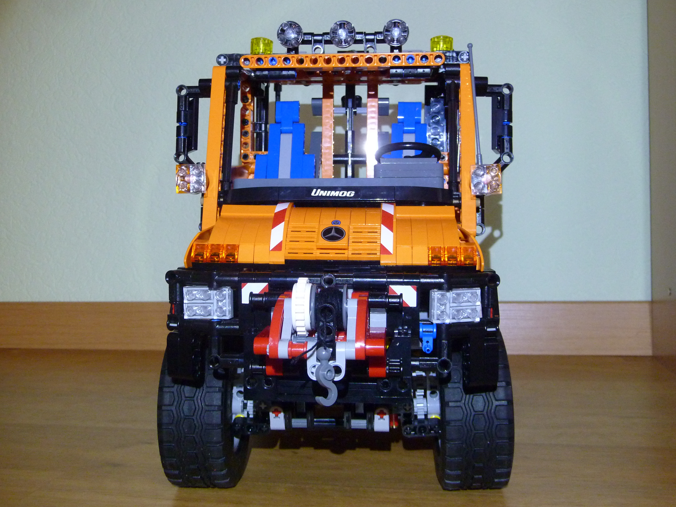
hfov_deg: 50.1
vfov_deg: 38.7
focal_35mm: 37
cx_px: 338
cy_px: 254
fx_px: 723
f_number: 3.6
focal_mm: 6.1
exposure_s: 1/30
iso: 400
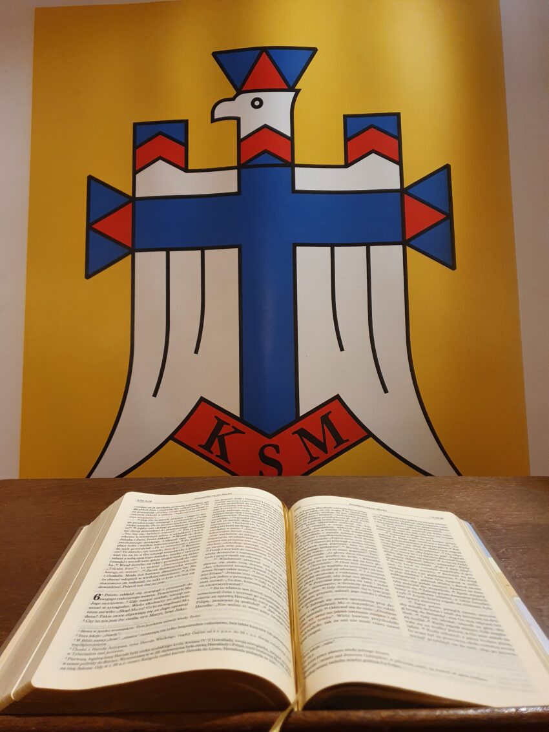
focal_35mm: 26
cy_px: 366
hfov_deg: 53.1
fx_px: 550
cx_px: 274
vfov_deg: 67.3
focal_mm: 4.32
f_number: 1.5
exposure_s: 1/50
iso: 200
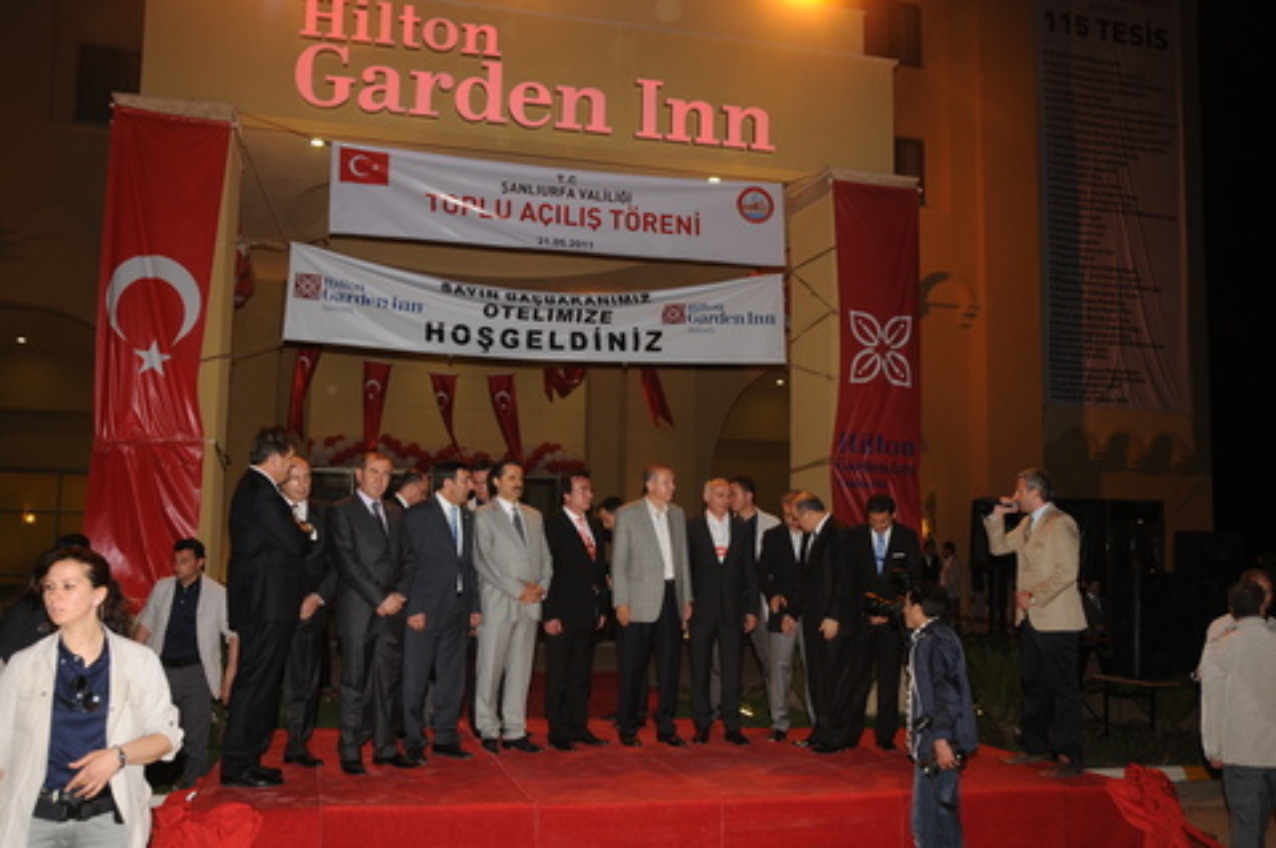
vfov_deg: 43.5
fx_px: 1062
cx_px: 638
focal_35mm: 30
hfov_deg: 62.0
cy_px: 424
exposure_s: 1/60
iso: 400
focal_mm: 20
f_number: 5.6
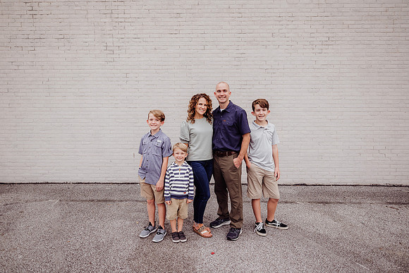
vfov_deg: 53.2
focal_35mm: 24
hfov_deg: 73.7
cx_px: 204
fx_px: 273
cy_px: 136
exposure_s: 1/200
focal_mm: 24
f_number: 2.5
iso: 200
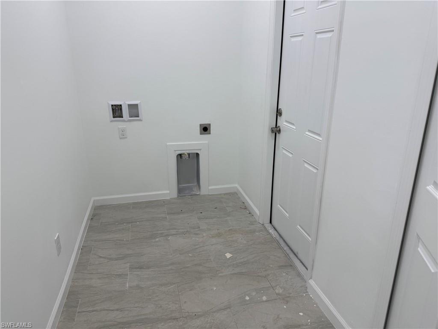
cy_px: 164
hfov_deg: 71.6
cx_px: 219
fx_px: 304
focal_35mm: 24
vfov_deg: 56.8
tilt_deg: -16.3
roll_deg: -1.2
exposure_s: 1/121
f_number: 1.78
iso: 100
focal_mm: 6.76
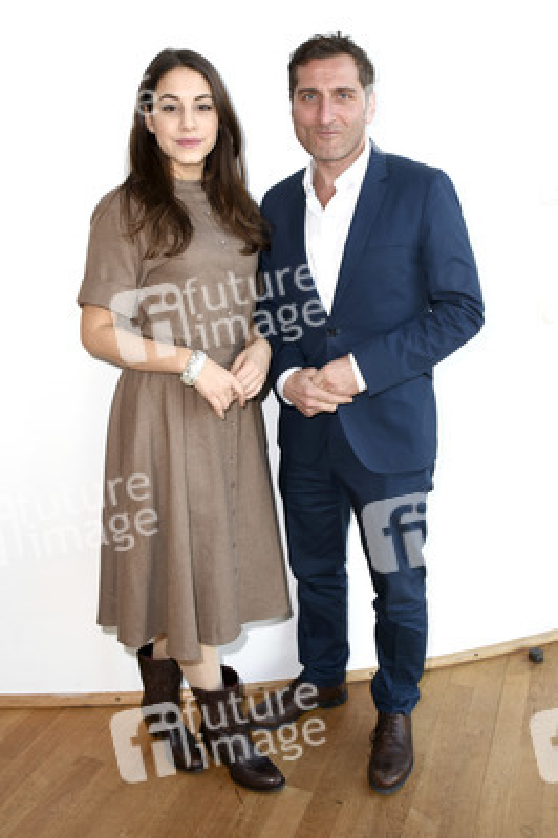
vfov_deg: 62.0
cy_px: 419
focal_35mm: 30
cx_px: 279
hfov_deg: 43.5
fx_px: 699
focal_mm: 20
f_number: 4.5
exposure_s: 1/125
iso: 180
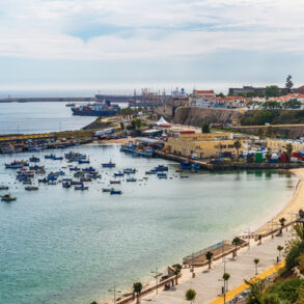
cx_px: 241
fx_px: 775
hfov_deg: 21.9
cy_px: 265
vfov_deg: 21.8
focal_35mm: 78
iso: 100
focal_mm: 35
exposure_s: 1/350
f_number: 9.5
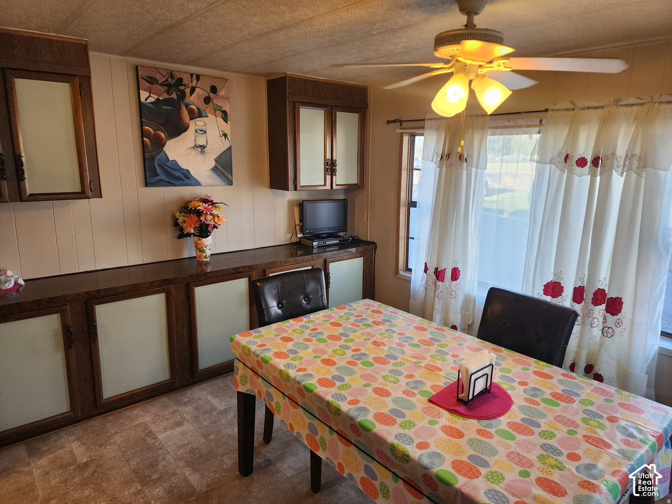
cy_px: 252
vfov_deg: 58.9
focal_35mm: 23
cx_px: 336
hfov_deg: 73.9
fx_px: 446
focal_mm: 6.4
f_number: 1.8
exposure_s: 1/180
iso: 160
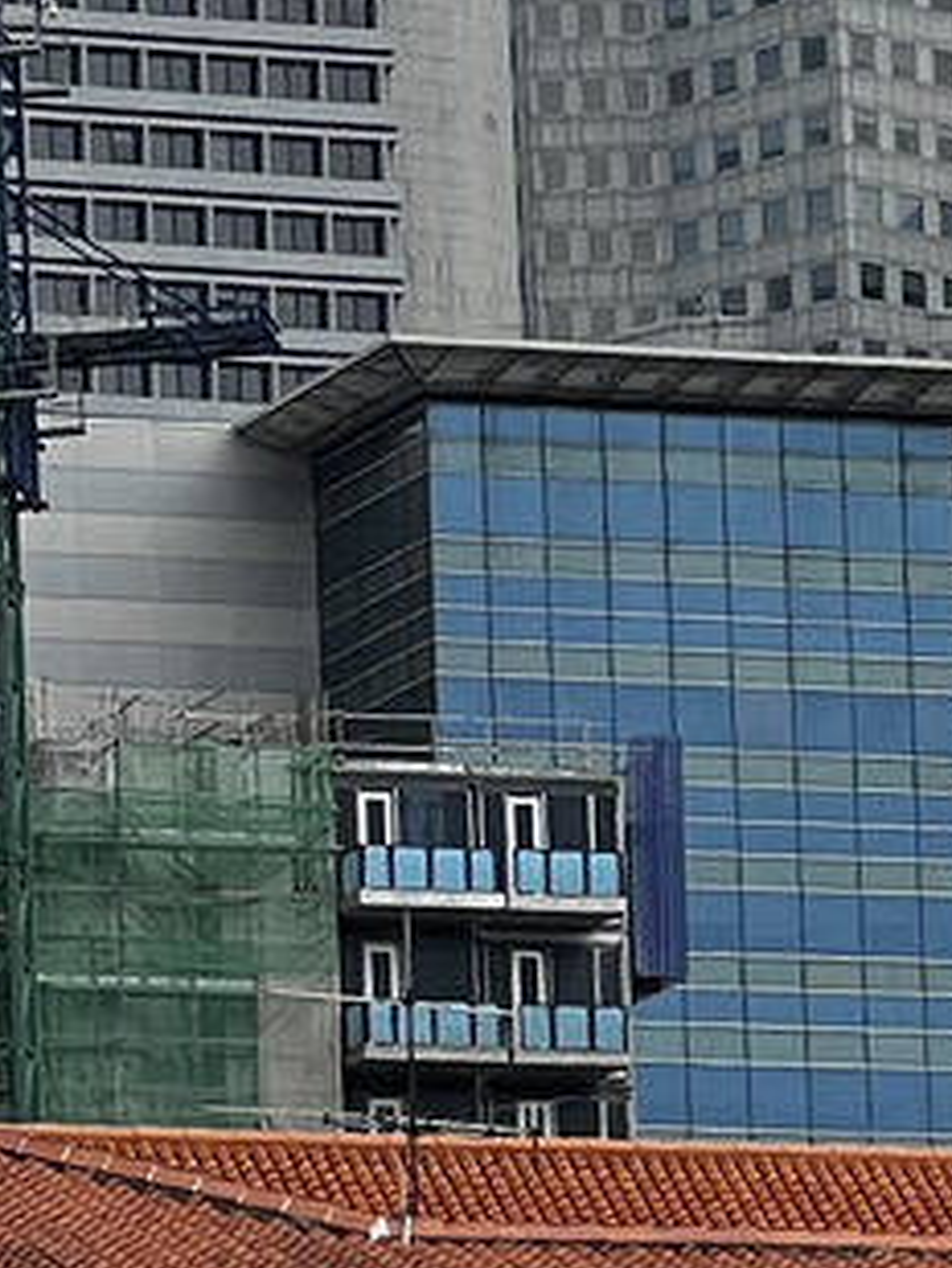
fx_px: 14621
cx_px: -693
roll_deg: +1.3
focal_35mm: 399
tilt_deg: +11.1
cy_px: 841
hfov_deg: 3.7
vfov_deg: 5.0
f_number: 2.8
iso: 32
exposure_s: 1/809
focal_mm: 9
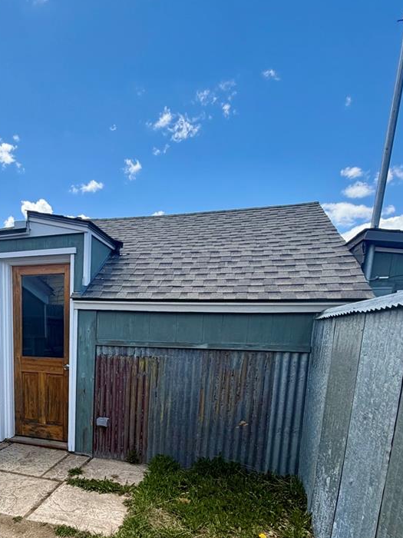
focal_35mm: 24
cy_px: 395
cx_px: 76
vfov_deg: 67.6
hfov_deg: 52.8
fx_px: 373
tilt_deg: -7.0
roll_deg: +0.7
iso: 40
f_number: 2.2
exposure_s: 1/694
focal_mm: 2.22
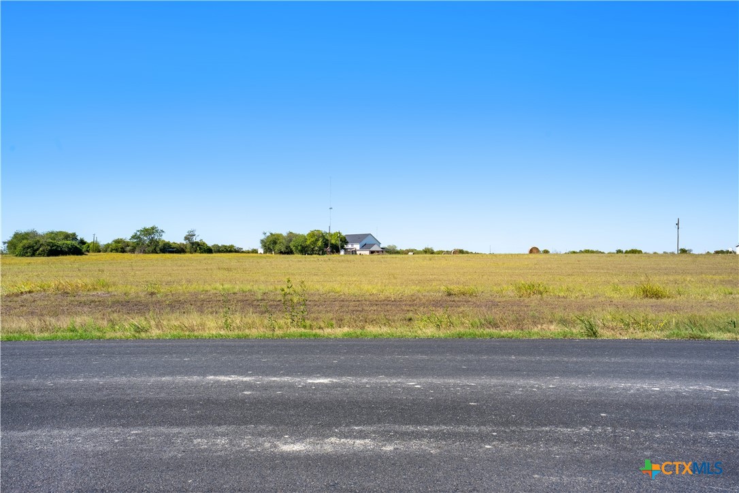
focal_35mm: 30
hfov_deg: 61.9
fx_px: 616
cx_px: 370
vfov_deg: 43.6
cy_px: 246
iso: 250
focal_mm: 30
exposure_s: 1/5000
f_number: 10
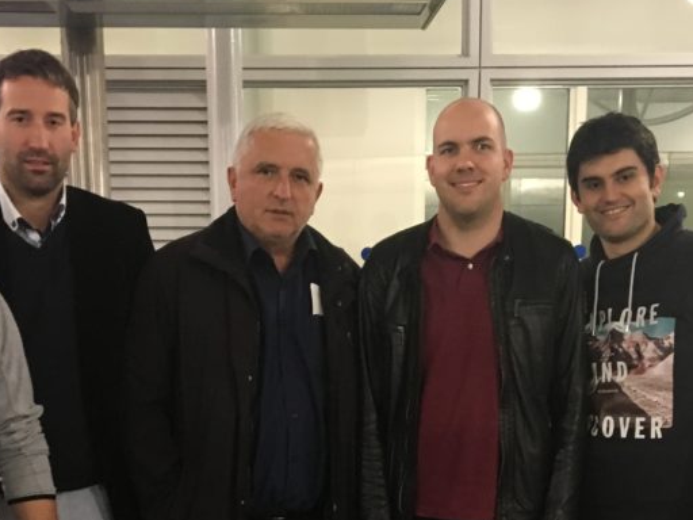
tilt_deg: -12.0
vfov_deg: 24.4
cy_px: 486
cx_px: 330
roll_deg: +0.7
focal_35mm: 58
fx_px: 1161
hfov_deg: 33.2
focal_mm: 4.15
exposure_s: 1/17
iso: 200
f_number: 2.2
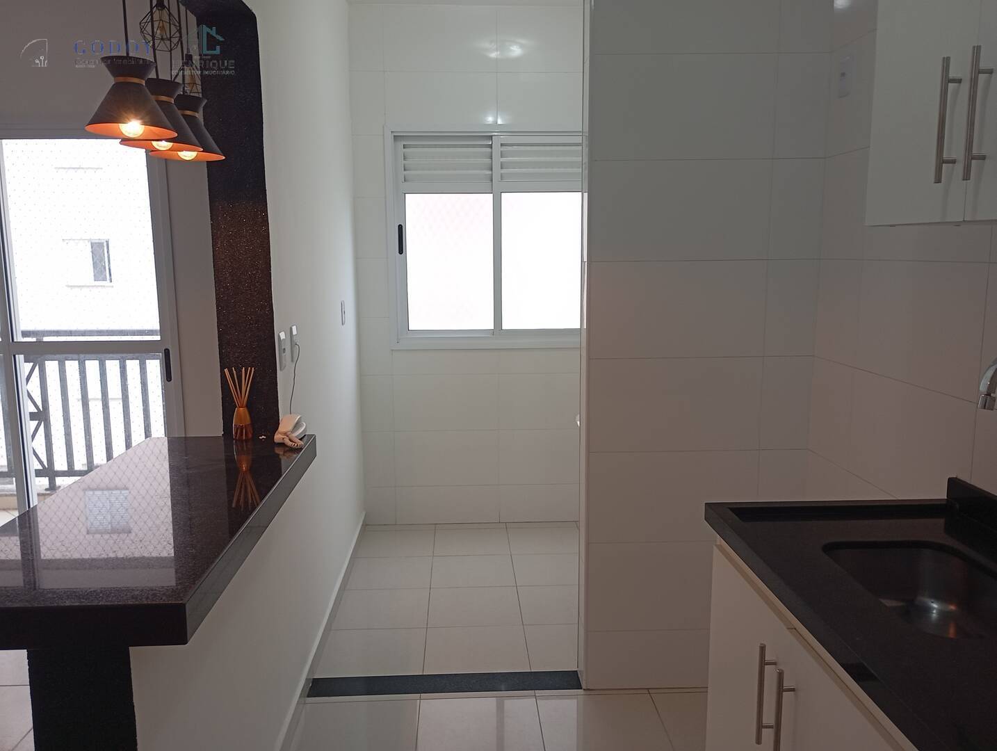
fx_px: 808
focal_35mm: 28
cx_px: 498
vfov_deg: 49.9
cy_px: 376
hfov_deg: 63.4
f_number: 1.8
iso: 378
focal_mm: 4.27
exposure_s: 1/60
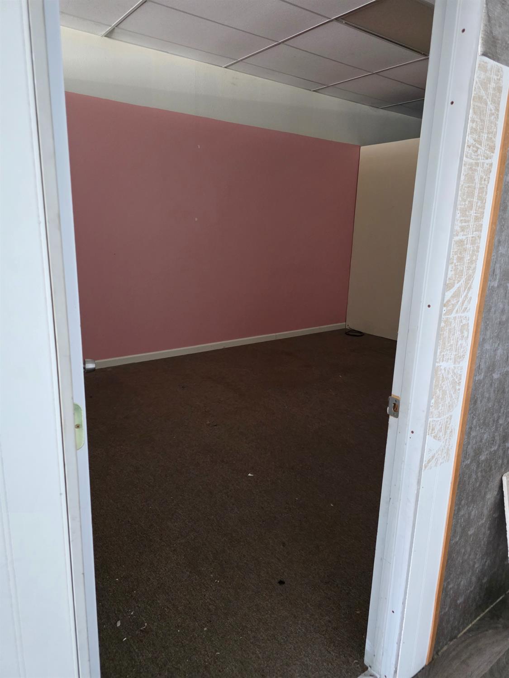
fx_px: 451
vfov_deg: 73.9
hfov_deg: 58.9
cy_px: 339
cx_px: 254
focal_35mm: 23
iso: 1600
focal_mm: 6.3
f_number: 1.7
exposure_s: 1/120
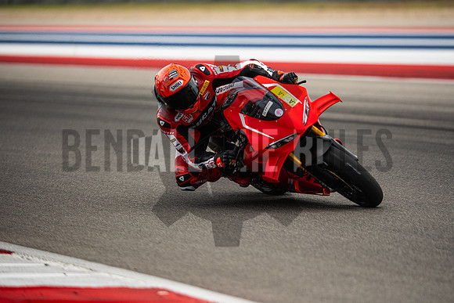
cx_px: 227
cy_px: 152
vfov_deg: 4.6
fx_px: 3784
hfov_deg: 6.9
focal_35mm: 300
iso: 400
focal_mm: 200
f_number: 2
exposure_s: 1/5000
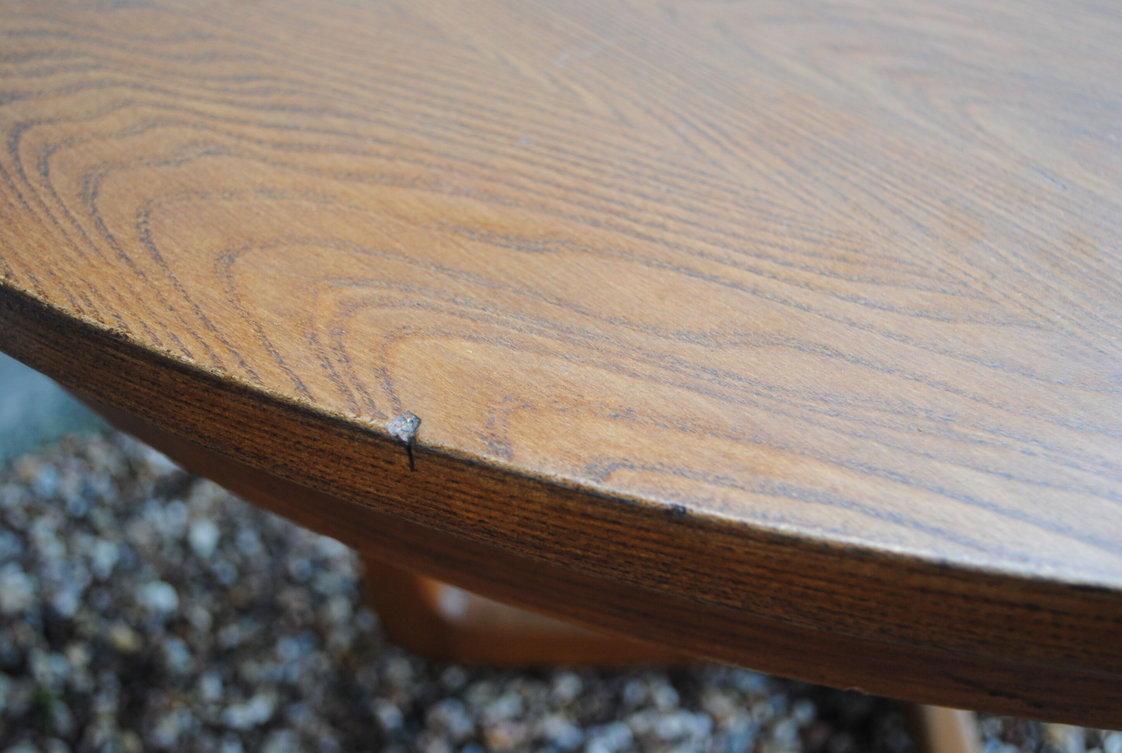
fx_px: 1405
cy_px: 376
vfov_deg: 30.0
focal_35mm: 45
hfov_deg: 43.5
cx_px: 561
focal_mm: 30
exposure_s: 1/30
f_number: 4.5
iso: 280
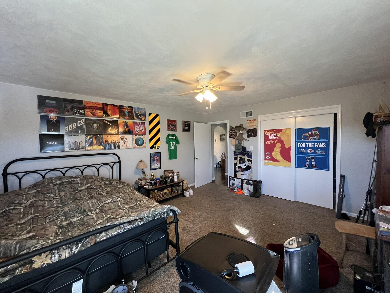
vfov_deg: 89.9
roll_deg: +1.4
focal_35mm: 13
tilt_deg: -3.4
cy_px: 146
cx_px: 195
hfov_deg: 106.2
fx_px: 146
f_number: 1.8
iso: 250
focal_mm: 1.57
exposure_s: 1/85
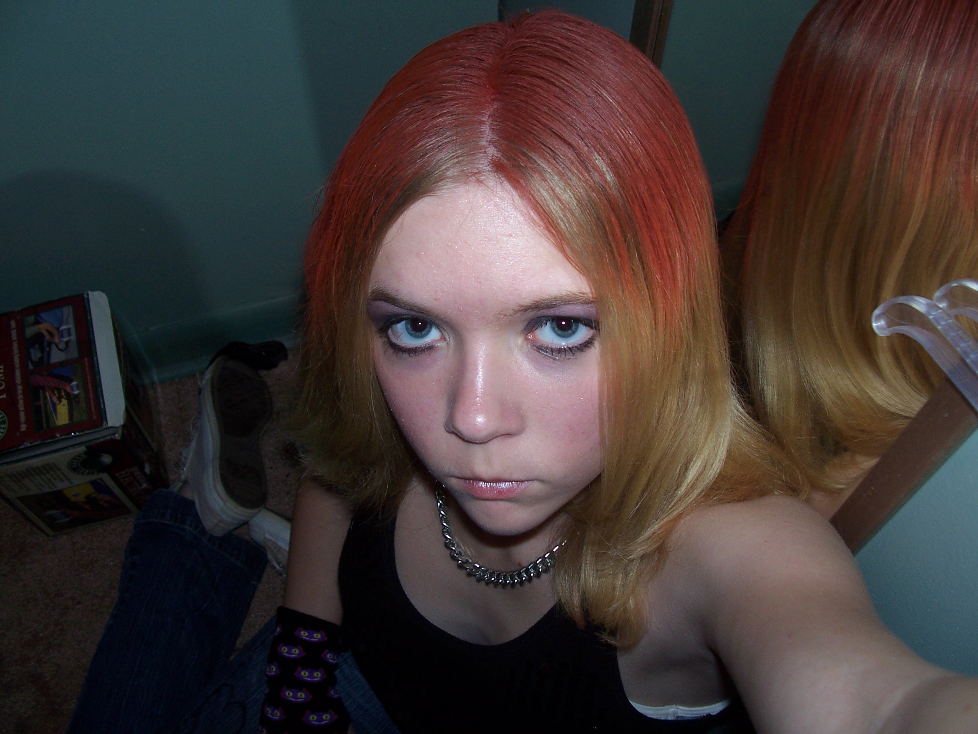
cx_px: 489
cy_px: 367
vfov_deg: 40.7
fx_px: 989
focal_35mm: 35
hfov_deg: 52.6
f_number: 2.8
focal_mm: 6
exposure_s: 1/60
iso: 80
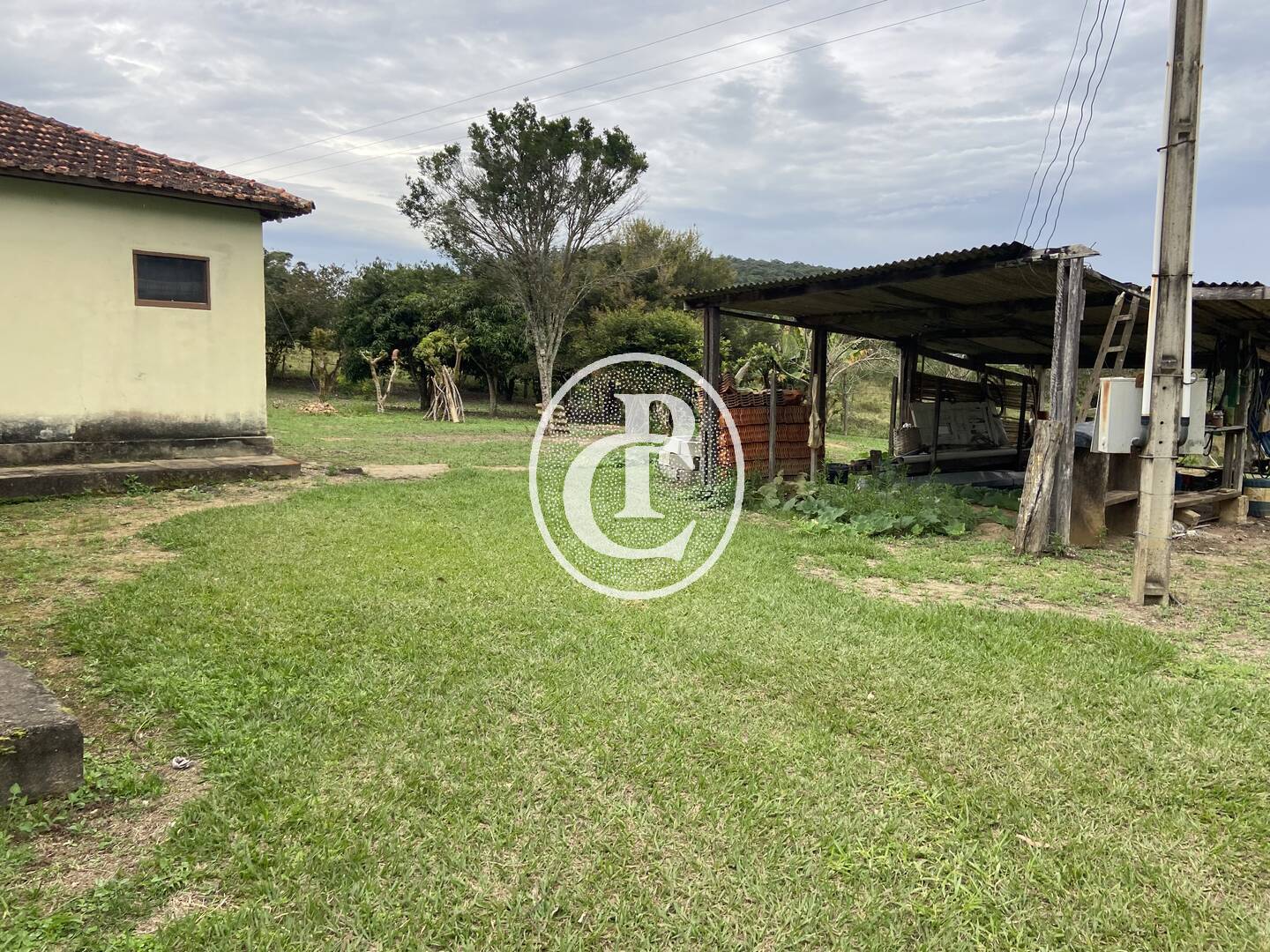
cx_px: 635
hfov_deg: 67.3
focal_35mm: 26
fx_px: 954
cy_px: 476
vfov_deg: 53.1
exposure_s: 1/460
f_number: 1.8
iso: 32
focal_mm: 4.25
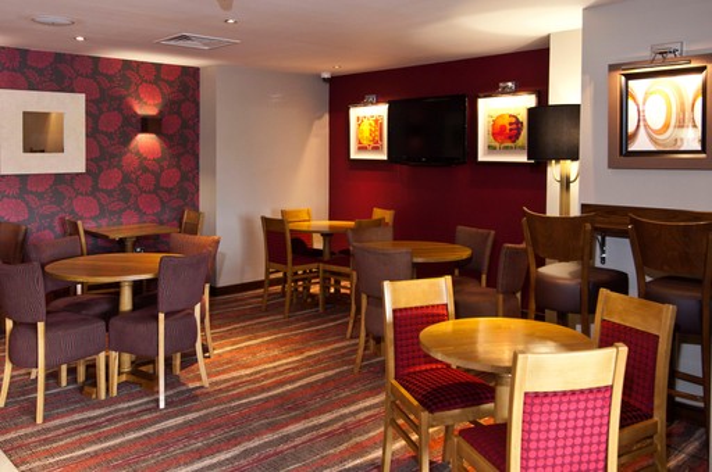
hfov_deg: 62.0
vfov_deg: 43.5
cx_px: 356
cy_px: 236
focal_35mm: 30
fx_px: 593
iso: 400
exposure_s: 1/2
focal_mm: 20
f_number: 8
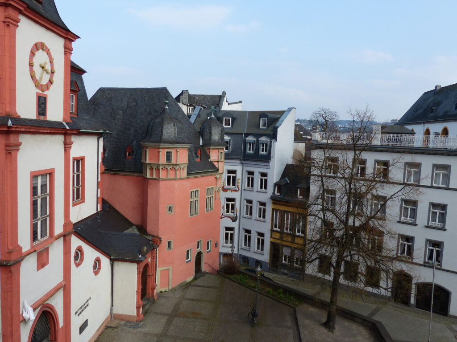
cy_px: 171
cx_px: 228
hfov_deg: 61.7
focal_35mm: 29
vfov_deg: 48.2
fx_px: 383
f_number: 4
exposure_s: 1/500
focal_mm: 5
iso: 100
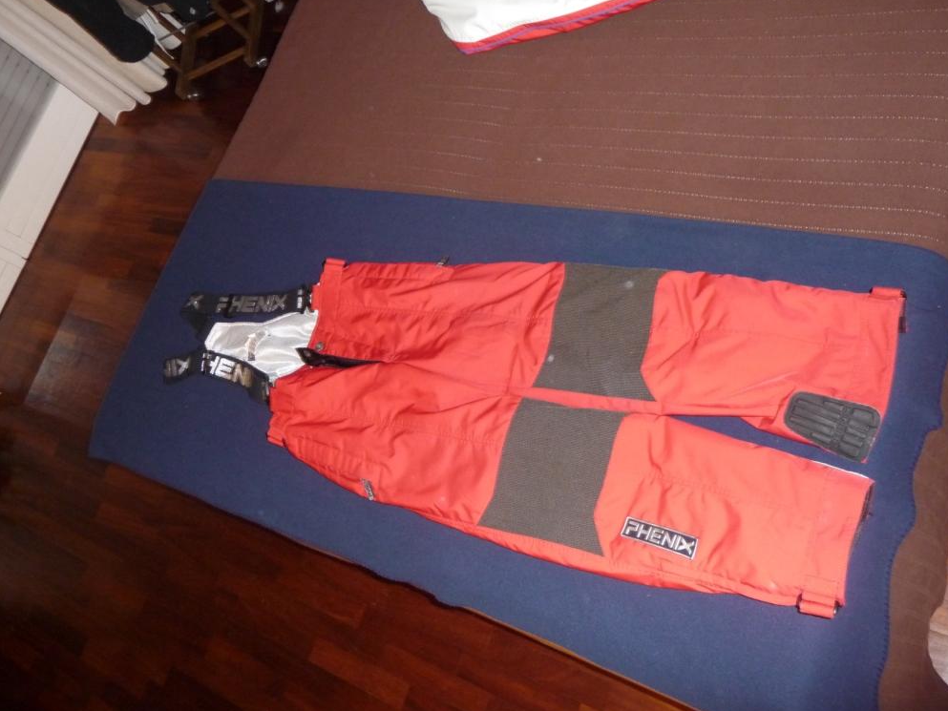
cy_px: 356
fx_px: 904
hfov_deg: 55.3
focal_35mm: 33
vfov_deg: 43.0
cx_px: 472
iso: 400
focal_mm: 5.3
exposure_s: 1/30
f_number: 3.5
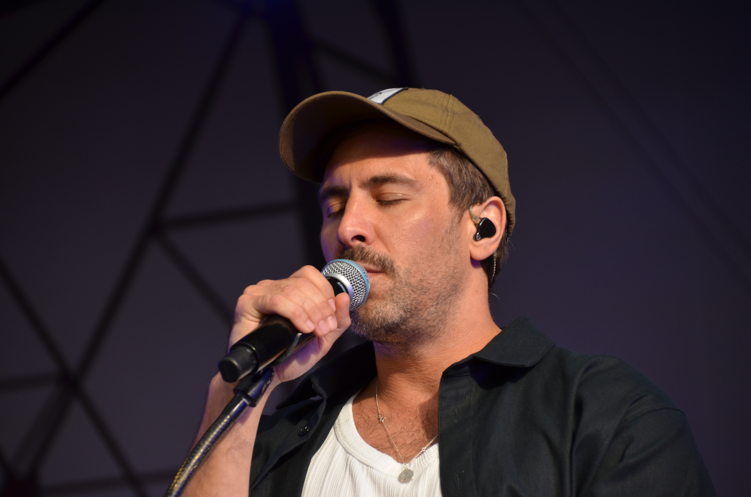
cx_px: 376
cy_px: 248
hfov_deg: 7.4
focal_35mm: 278
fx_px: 5777
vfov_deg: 4.9
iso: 320
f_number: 6.3
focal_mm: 185
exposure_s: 1/640
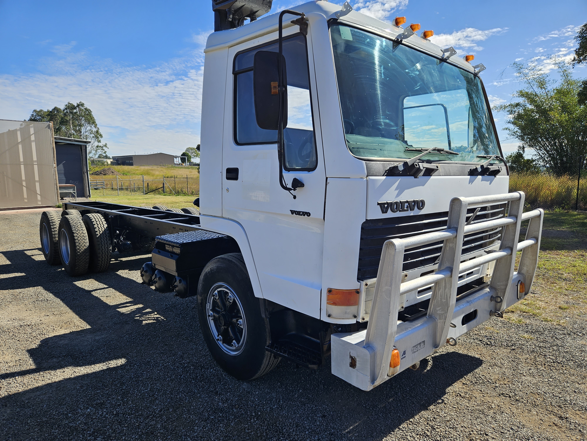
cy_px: 220
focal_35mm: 23
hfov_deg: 73.9
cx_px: 294
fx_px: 390
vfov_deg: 58.9
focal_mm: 5.4
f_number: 1.8
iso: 25
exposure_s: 1/1567
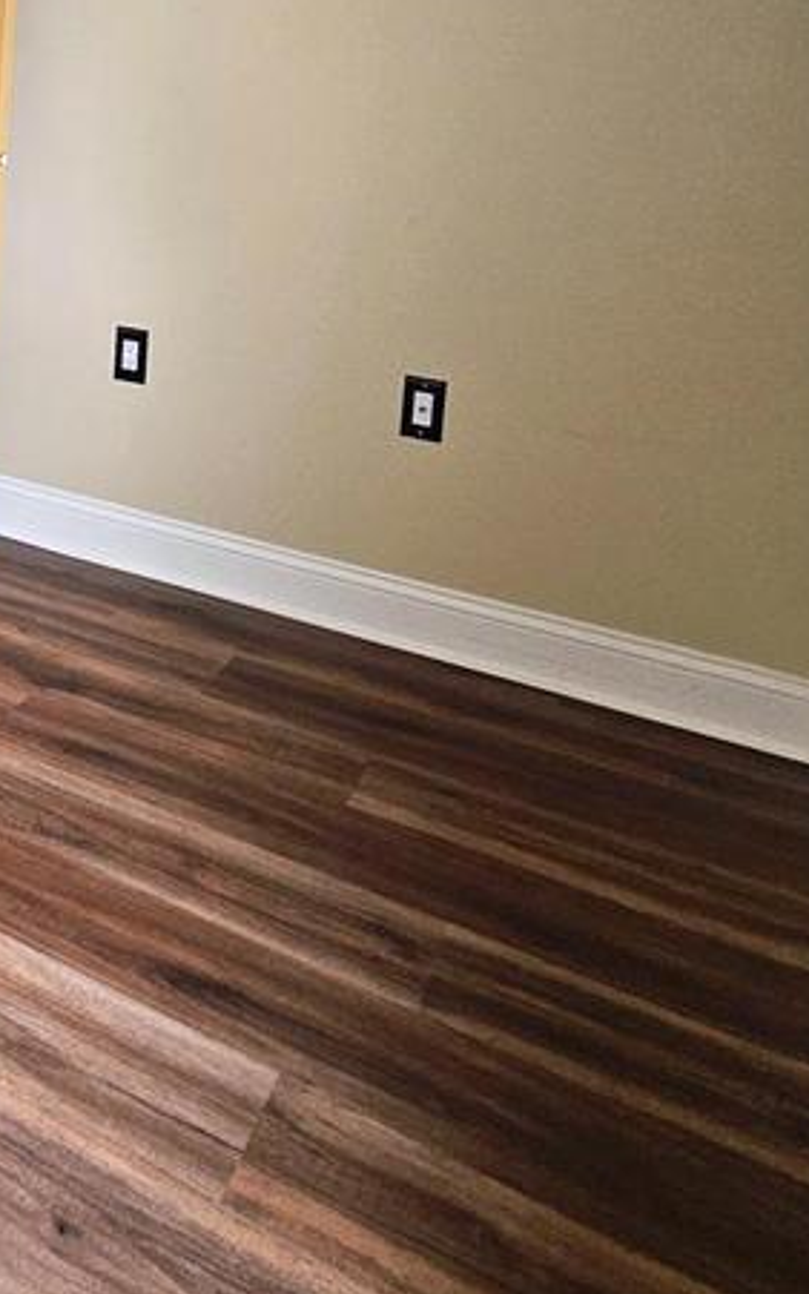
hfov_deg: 29.4
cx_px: -290
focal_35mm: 33
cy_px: 143
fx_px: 1164
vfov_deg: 51.7
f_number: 2.2
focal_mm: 2.2
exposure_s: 1/30
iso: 320
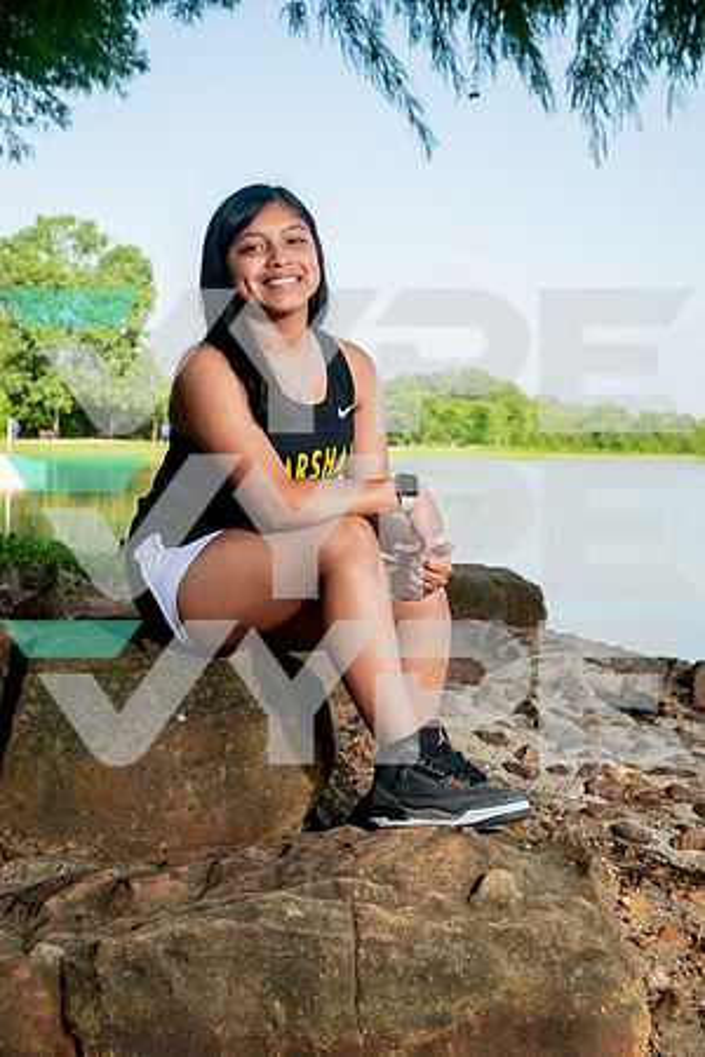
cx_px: 352
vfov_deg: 38.2
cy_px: 528
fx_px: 1527
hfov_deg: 26.0
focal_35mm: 52
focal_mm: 52
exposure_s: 1/200
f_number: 7.1
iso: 200
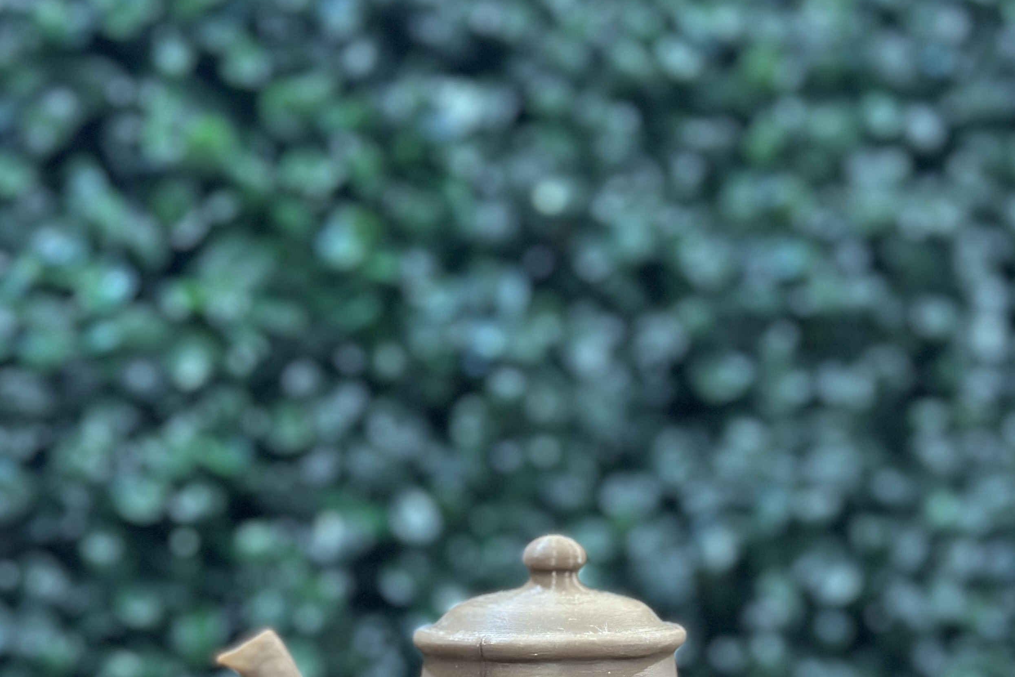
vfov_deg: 16.5
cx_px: 486
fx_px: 2284
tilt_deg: -3.1
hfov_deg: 25.1
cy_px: 684
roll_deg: +0.4
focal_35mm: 81
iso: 500
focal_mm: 6.86
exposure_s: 1/33
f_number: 1.78
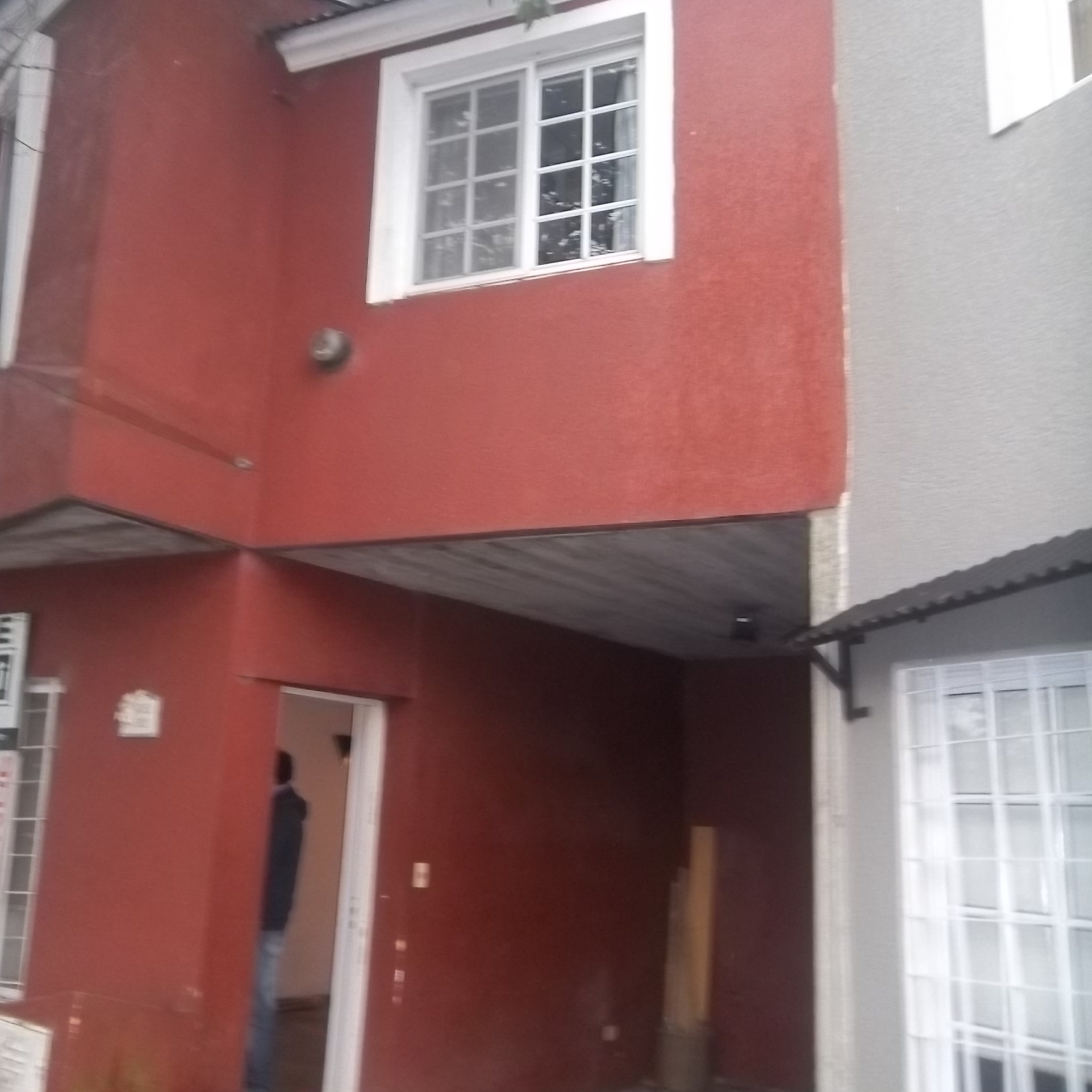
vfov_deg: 48.4
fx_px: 1213
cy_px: 506
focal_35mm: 34
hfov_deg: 48.4
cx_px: 536
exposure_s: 1/40
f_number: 3.5
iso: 250
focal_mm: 5.05
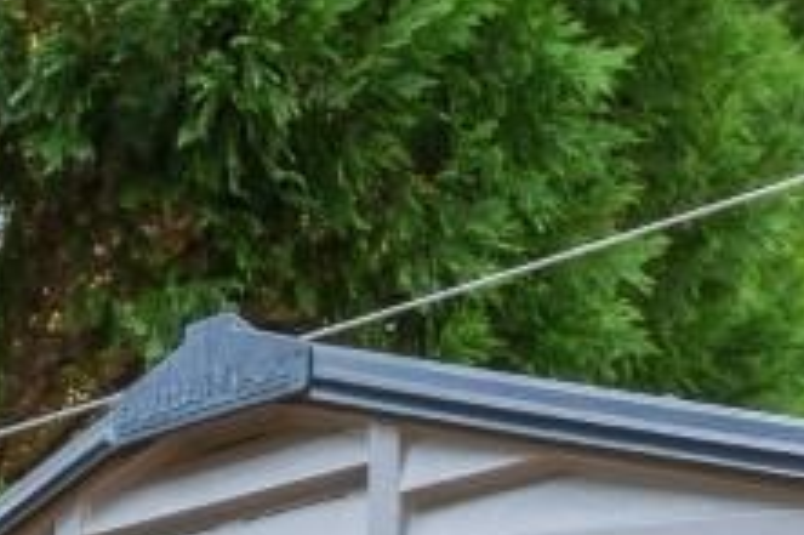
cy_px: 1496
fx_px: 2455
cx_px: 98
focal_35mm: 110
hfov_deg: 18.3
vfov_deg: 10.0
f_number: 4.5
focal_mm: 10
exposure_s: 1/20
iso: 100
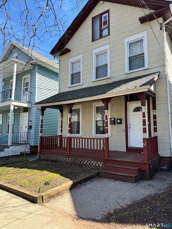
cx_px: 86
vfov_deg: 71.6
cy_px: 114
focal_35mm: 24
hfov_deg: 56.8
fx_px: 159
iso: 80
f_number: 1.78
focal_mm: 6.86
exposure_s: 1/1151
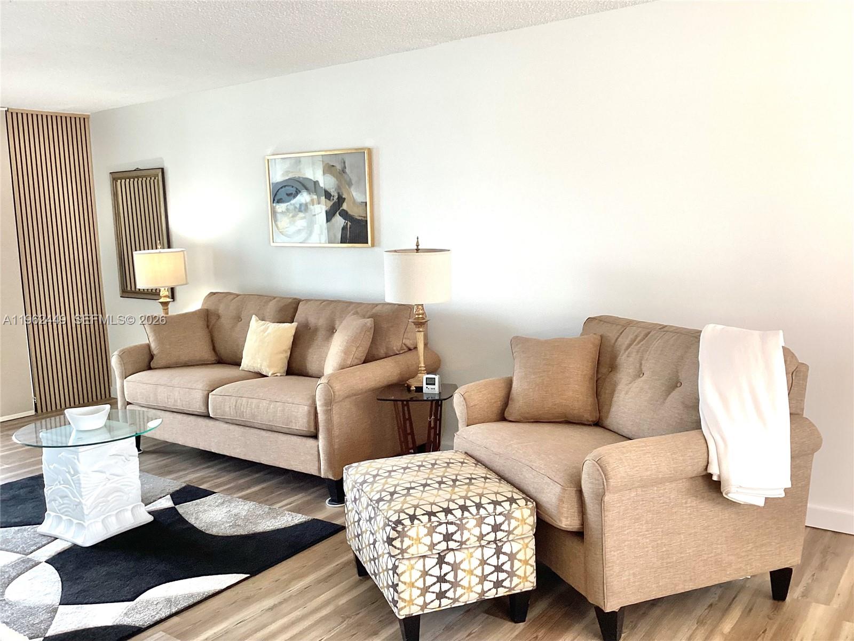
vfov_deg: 45.4
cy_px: 320
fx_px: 765
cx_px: 427
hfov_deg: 58.4
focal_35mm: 31
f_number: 2.4
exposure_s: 1/60
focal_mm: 3.3
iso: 125
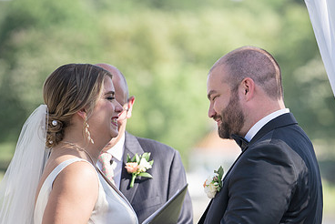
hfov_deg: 6.1
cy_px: 160
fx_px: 3166
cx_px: 155
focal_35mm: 340
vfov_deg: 4.0
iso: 100
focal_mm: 200
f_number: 4
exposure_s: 1/500
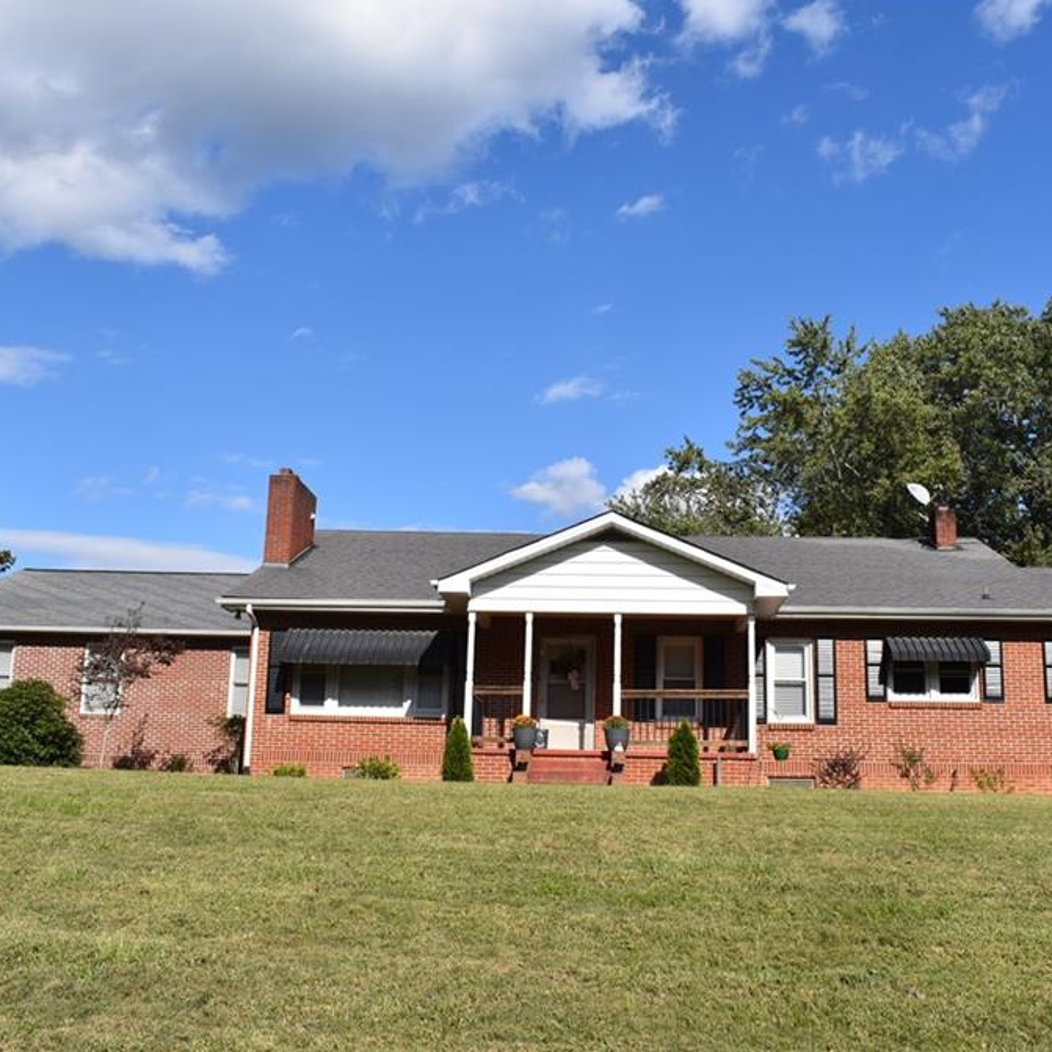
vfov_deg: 47.2
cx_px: 541
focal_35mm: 35
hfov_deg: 47.2
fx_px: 1203
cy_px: 522
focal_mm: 18
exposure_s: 1/500
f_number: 10
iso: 200
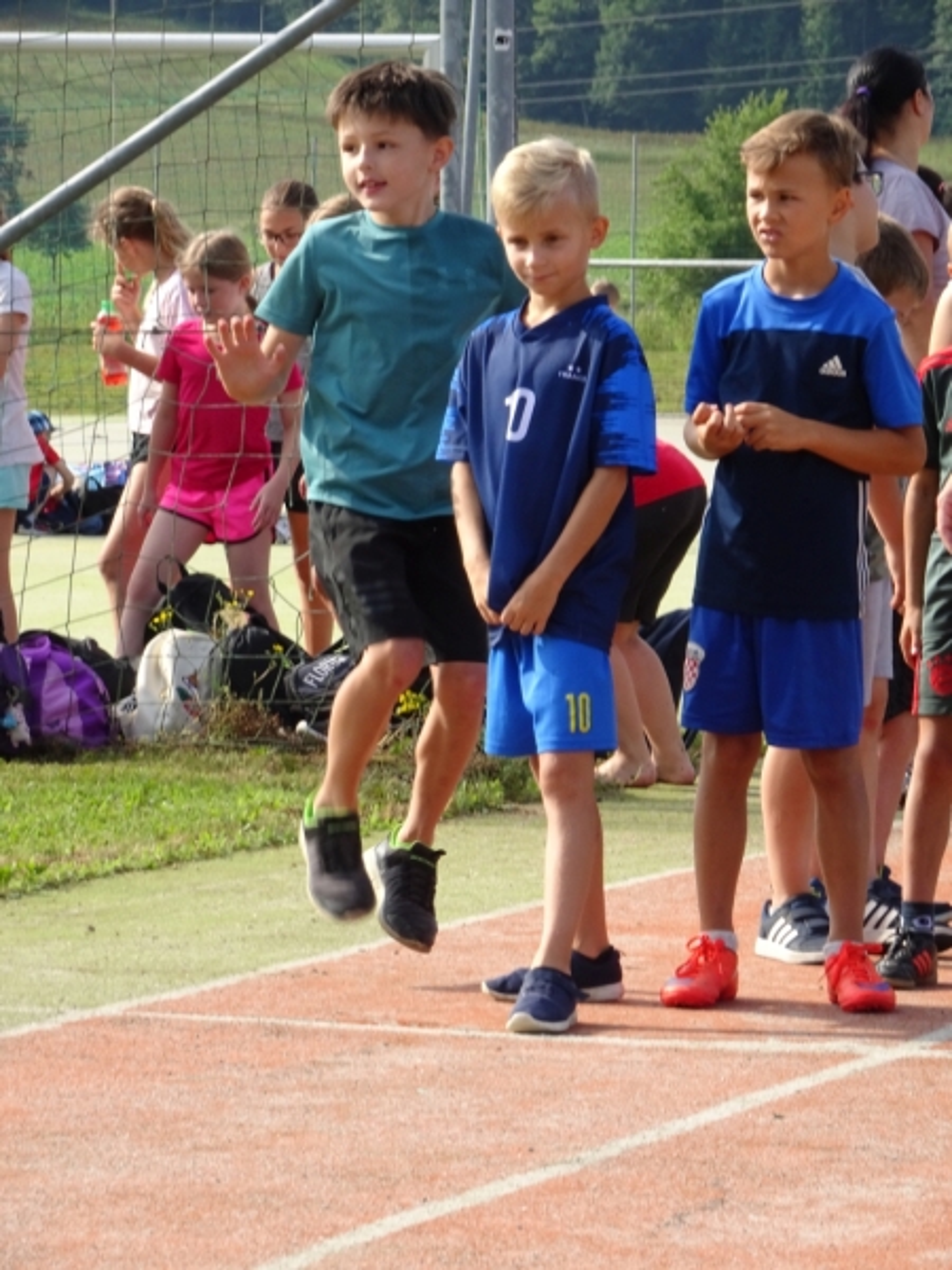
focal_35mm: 189
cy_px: 635
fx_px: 6930
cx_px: 476
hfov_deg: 7.9
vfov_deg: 10.5
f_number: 5.6
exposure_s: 1/200
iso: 125
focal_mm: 32.24
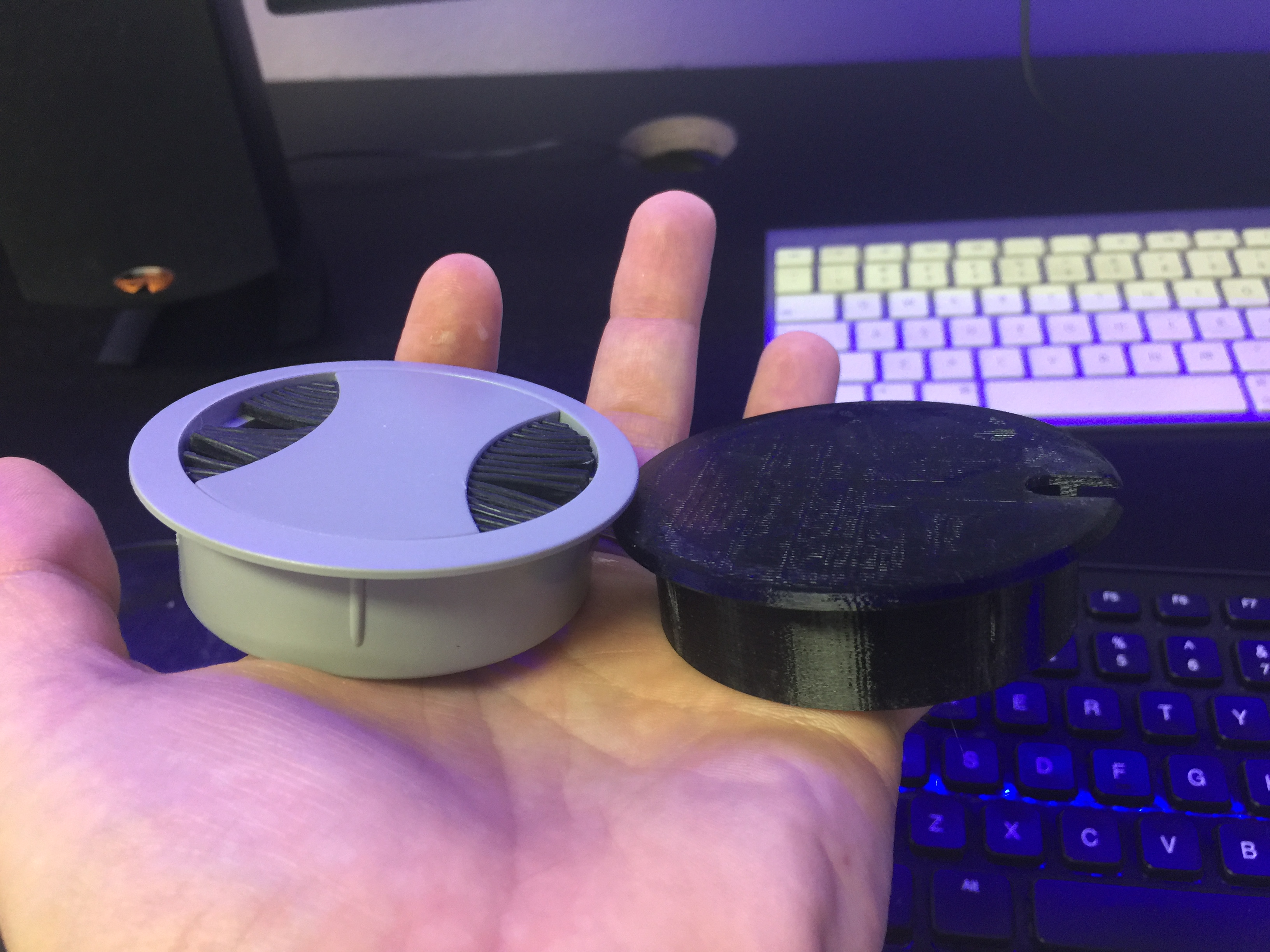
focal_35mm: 29
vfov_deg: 48.2
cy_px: 476
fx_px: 1064
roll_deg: +7.8
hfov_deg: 61.7
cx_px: 635
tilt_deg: -43.7
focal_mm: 4.15
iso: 100
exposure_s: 1/15
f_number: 2.2
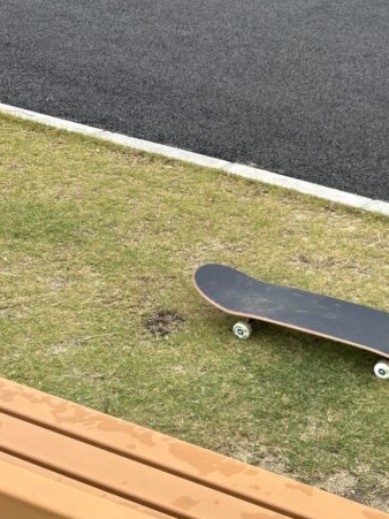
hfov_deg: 24.0
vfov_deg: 31.6
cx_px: 364
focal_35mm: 59
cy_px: 435
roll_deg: -8.8
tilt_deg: -36.2
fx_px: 884
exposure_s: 1/1047
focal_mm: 5.96
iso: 50
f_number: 1.6
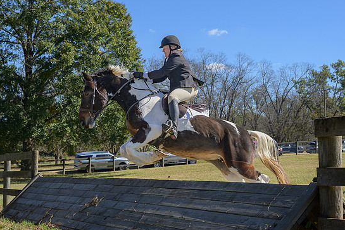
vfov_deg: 22.2
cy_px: 107
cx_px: 170
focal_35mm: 61
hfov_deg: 32.9
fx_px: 584
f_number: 5.6
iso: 200
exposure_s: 1/800
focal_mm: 44
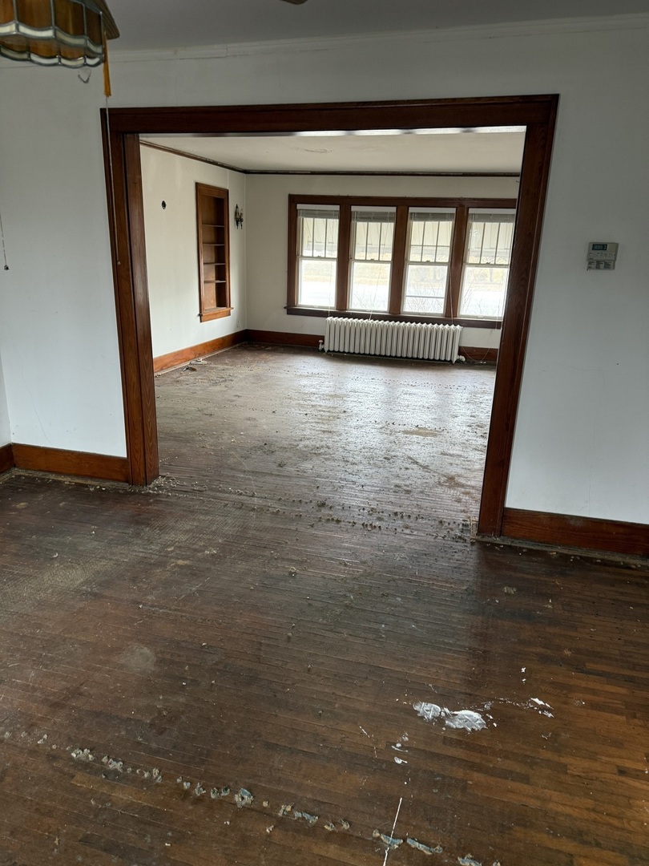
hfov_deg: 56.8
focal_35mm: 24
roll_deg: -1.0
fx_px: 600
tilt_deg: -18.9
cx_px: 324
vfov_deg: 71.6
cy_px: 433
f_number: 1.78
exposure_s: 1/60
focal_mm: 6.76
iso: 200
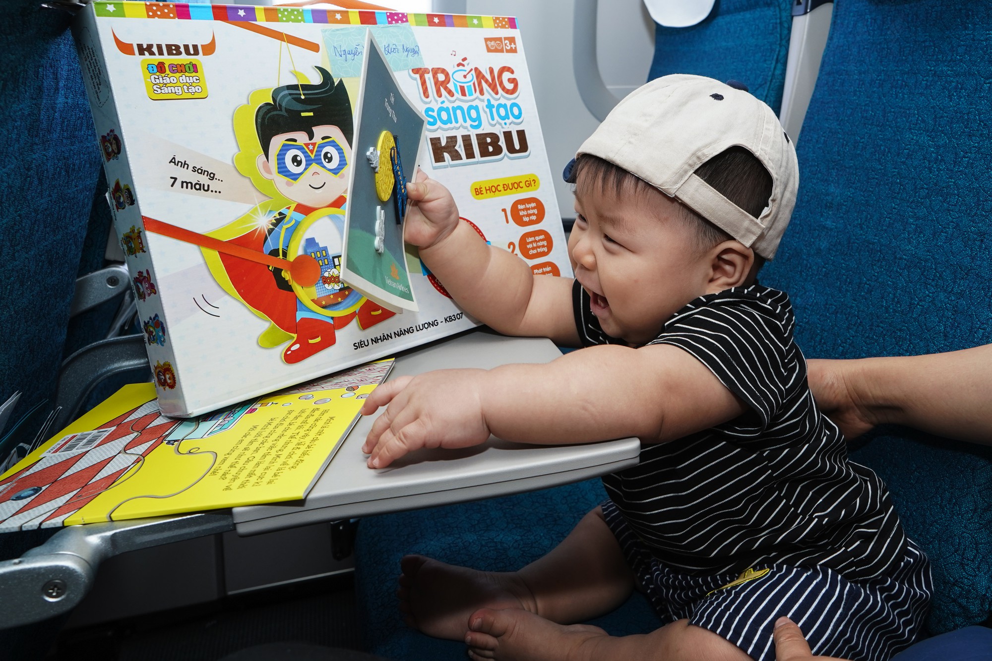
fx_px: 661
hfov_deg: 73.7
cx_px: 496
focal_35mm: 24
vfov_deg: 53.1
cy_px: 330
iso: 800
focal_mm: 24
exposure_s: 1/60
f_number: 8
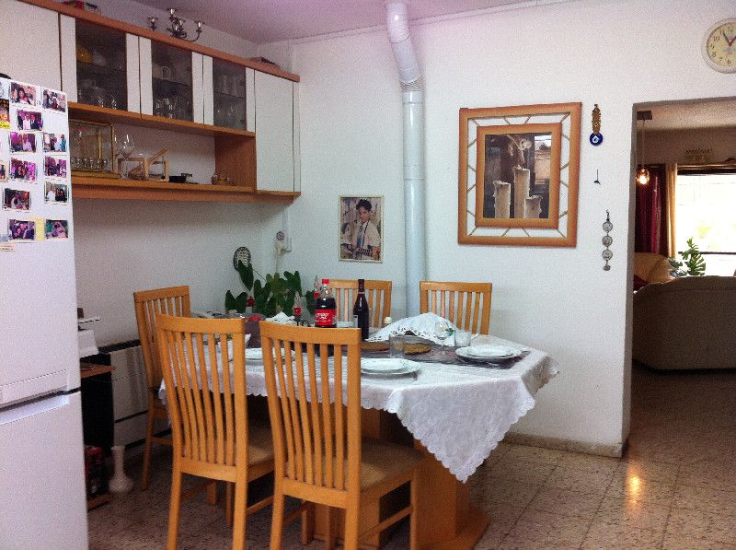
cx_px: 368
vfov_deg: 40.6
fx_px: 743
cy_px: 275
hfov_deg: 52.7
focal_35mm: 35
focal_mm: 3.85
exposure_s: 1/40
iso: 80
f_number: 2.8
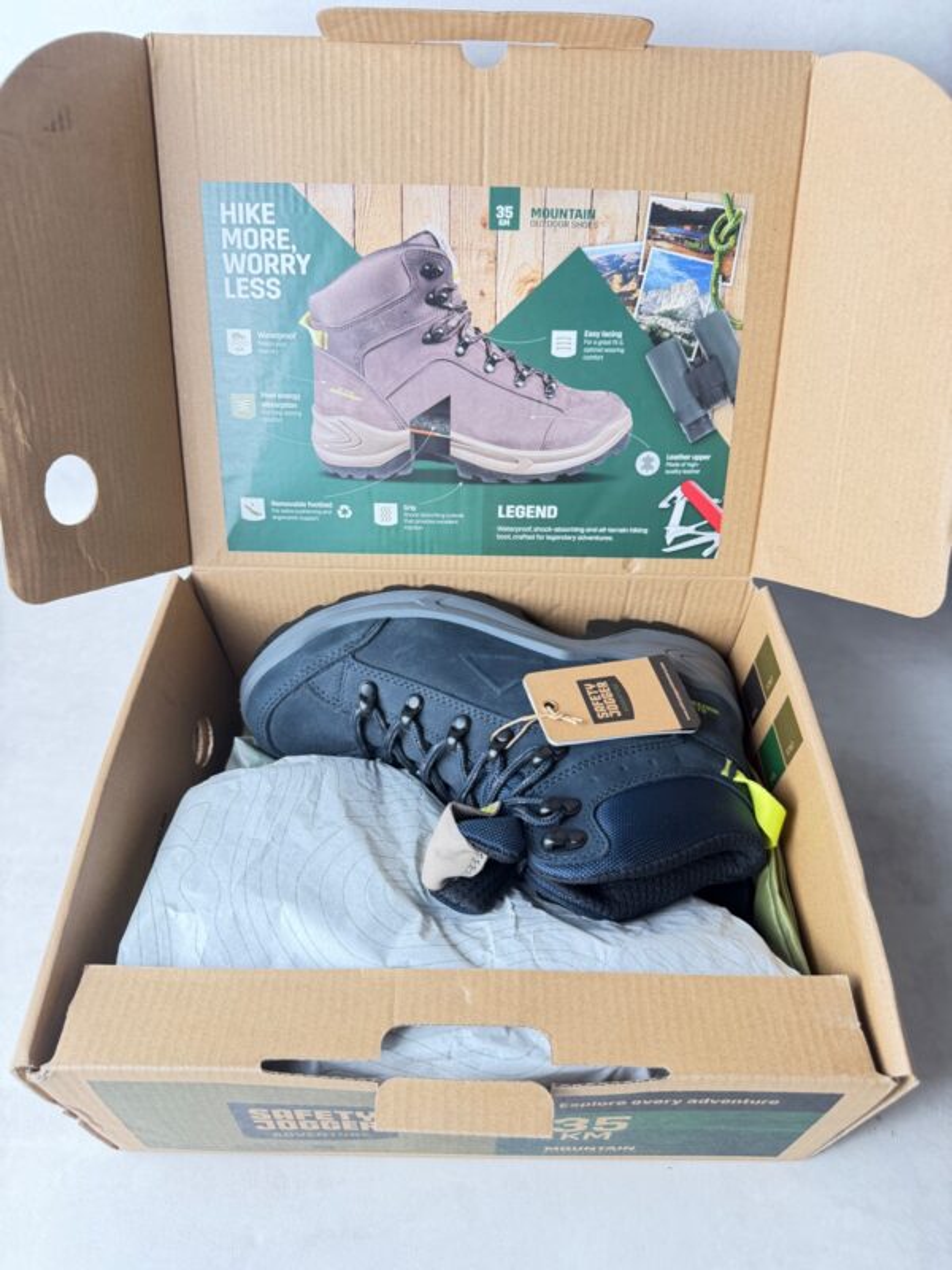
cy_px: 635
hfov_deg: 56.8
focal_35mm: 24
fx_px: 880
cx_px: 476
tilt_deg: -47.6
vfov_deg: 71.6
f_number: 1.78
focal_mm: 6.76
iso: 400
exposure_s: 1/100
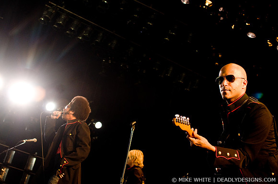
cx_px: 139
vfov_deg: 25.7
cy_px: 92
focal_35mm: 52
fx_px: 405
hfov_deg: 37.9
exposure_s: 1/200
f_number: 4
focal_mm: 35
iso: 800
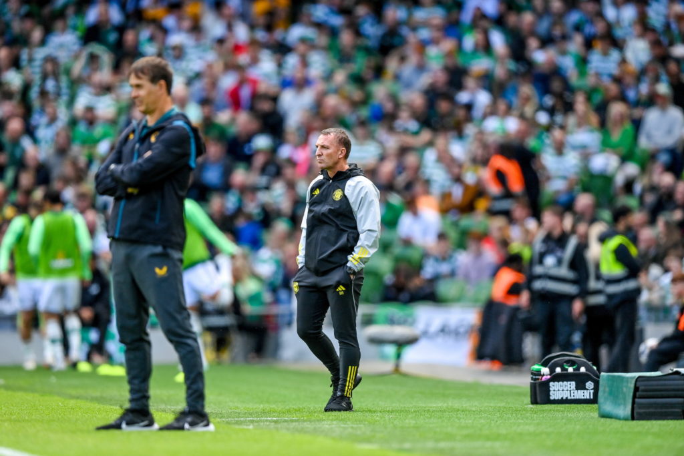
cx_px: 342
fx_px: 11401
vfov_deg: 2.3
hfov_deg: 3.4
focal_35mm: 600
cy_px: 228
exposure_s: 1/2500
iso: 800
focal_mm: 600
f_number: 4
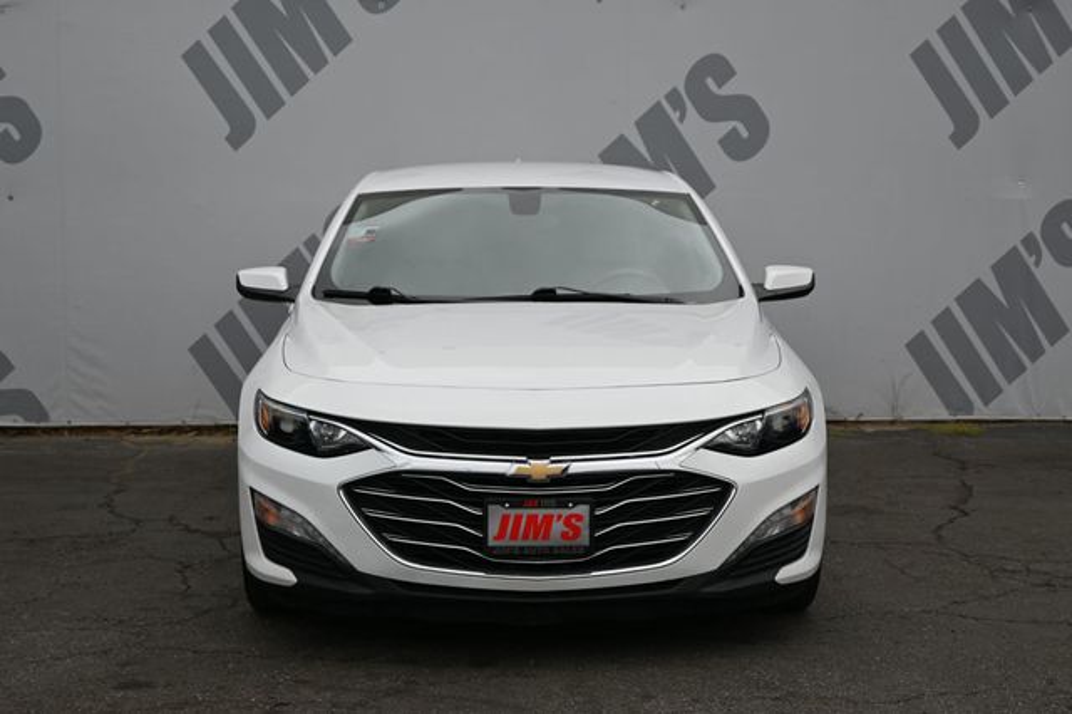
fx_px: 1920
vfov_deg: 21.1
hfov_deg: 31.2
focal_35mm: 64
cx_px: 536
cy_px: 357
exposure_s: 1/320
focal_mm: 43
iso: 100
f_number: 6.3
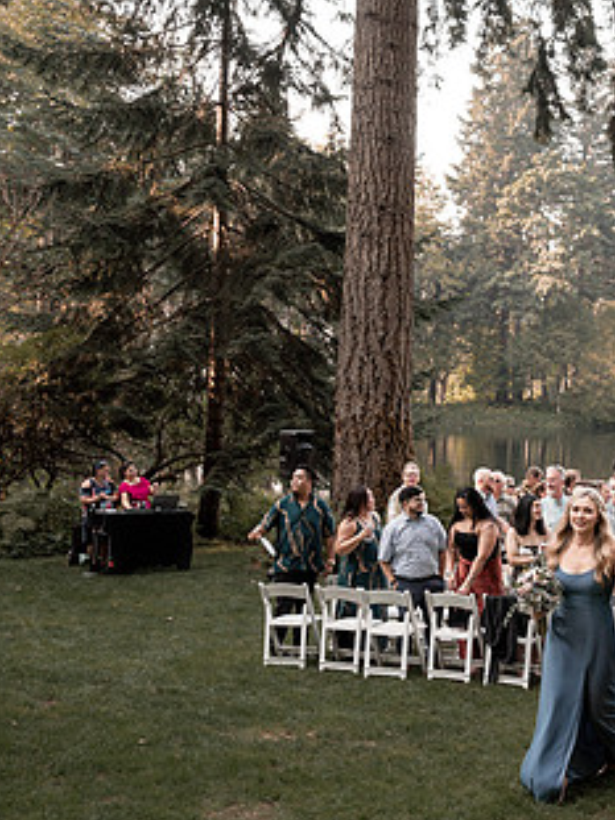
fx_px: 1043
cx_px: 635
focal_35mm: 44
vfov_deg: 42.9
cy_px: 389
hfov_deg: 30.2
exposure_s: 1/640
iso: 200
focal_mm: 24
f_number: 2.8
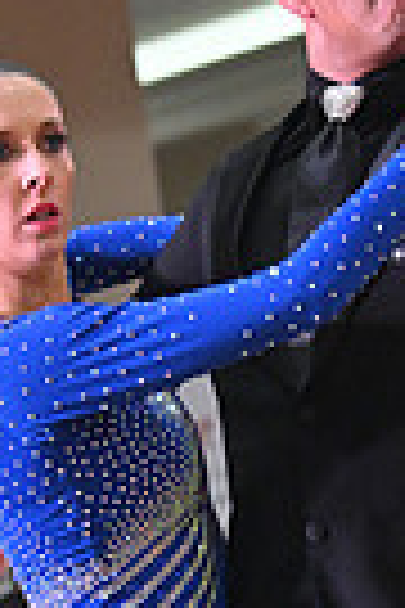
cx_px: 142
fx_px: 5636
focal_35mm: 334
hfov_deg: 4.1
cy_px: 833
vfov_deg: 6.1
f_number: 4.5
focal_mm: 78
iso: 3200
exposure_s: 1/400
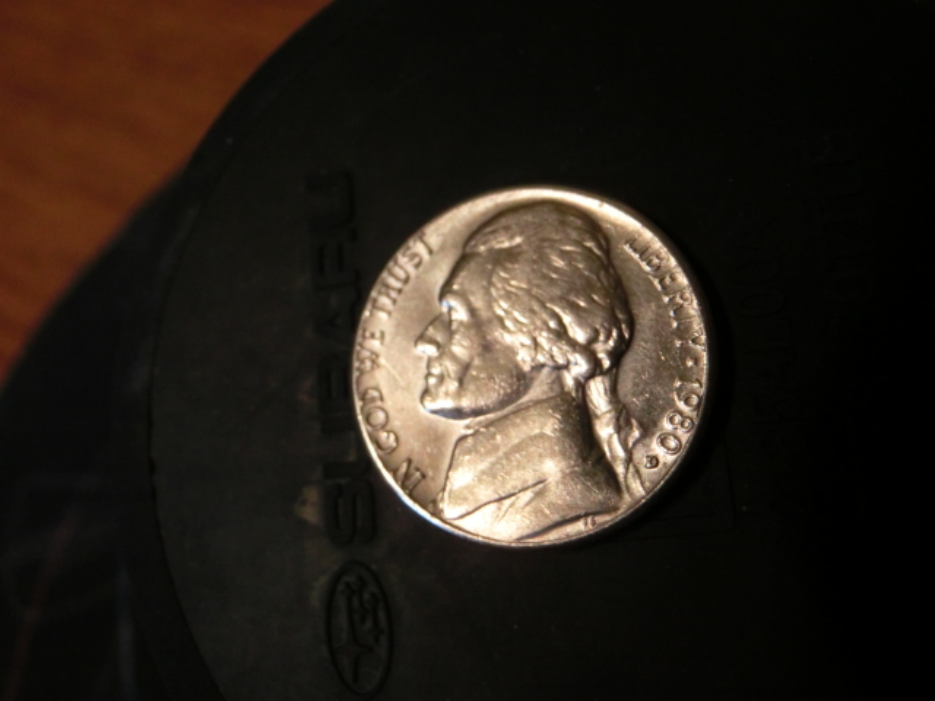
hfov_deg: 55.4
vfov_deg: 42.9
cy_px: 350
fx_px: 891
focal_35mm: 33
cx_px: 468
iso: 800
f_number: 3.7
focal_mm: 5.93
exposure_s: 1/100
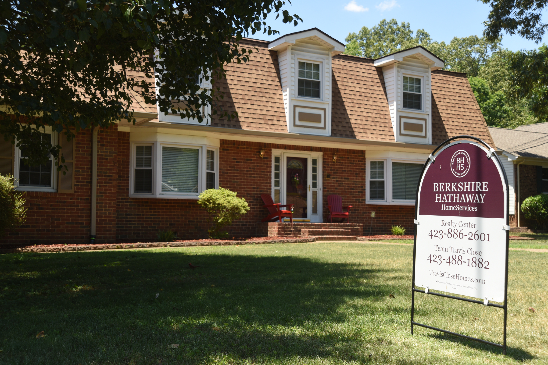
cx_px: 274
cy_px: 185
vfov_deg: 31.2
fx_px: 654
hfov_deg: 45.4
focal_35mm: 43
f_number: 7.1
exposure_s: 1/200
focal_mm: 42
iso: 125
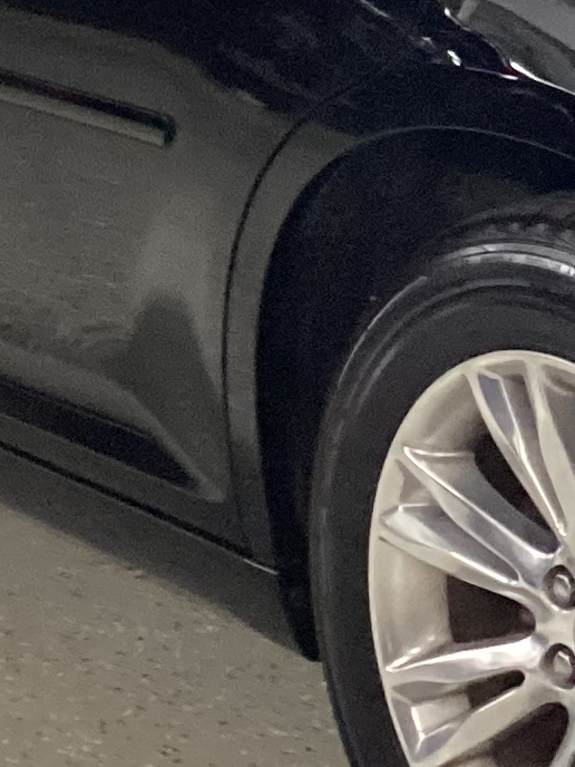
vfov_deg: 13.3
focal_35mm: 147
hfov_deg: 9.7
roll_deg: -1.0
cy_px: 51
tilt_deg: -17.1
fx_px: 3256
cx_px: 915
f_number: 2.4
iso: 400
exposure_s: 1/40
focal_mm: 3.3
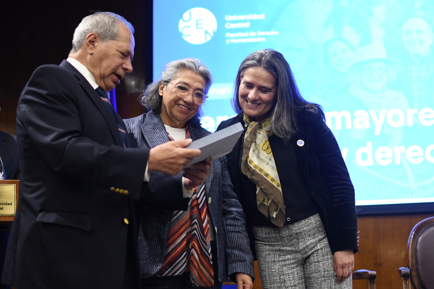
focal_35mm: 53
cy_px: 145
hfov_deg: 37.5
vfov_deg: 25.5
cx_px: 219
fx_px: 639
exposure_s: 1/100
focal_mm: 35
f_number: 1.8
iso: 1600
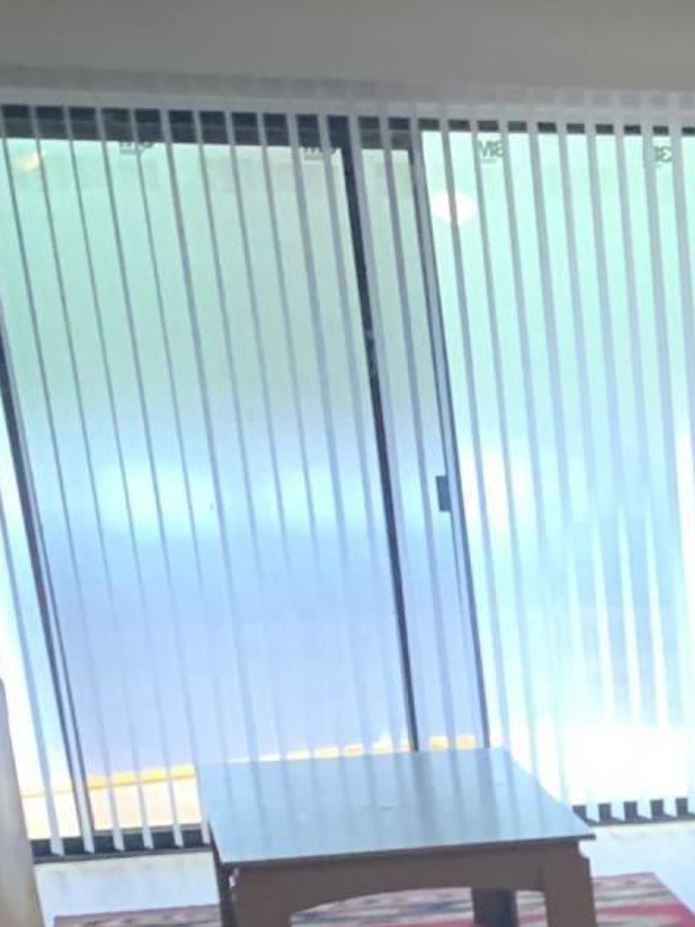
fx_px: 2357
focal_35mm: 88
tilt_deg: -22.1
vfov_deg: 19.6
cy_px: 1351
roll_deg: -1.3
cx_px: 1095
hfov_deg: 15.3
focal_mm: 4.25
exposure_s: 1/40
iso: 250
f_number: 1.8
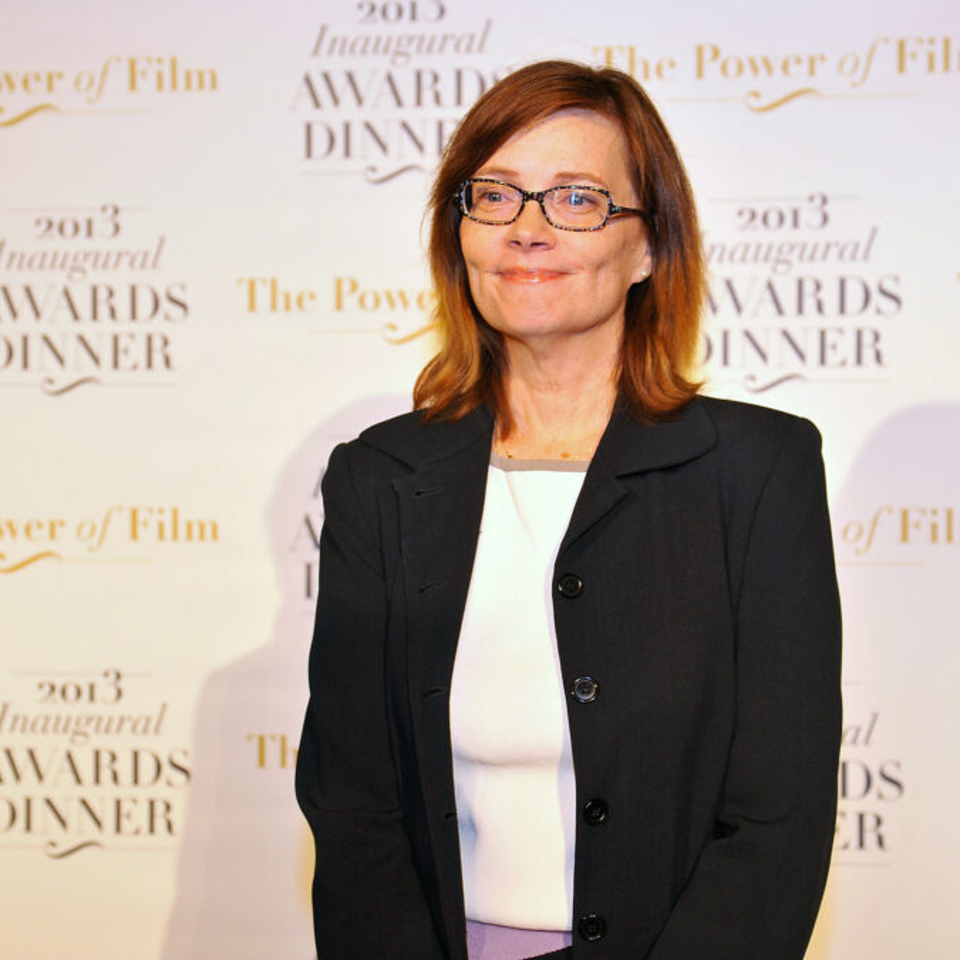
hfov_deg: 25.7
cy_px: 483
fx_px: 2102
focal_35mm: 67
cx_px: 523
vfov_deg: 25.7
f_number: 5
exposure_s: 1/80
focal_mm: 52
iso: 1000
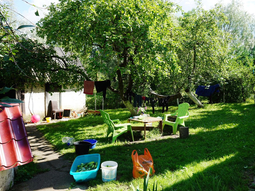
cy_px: 92
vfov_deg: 51.3
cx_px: 145
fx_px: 199
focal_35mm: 27
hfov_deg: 65.0
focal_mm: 16
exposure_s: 1/80
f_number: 8
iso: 100
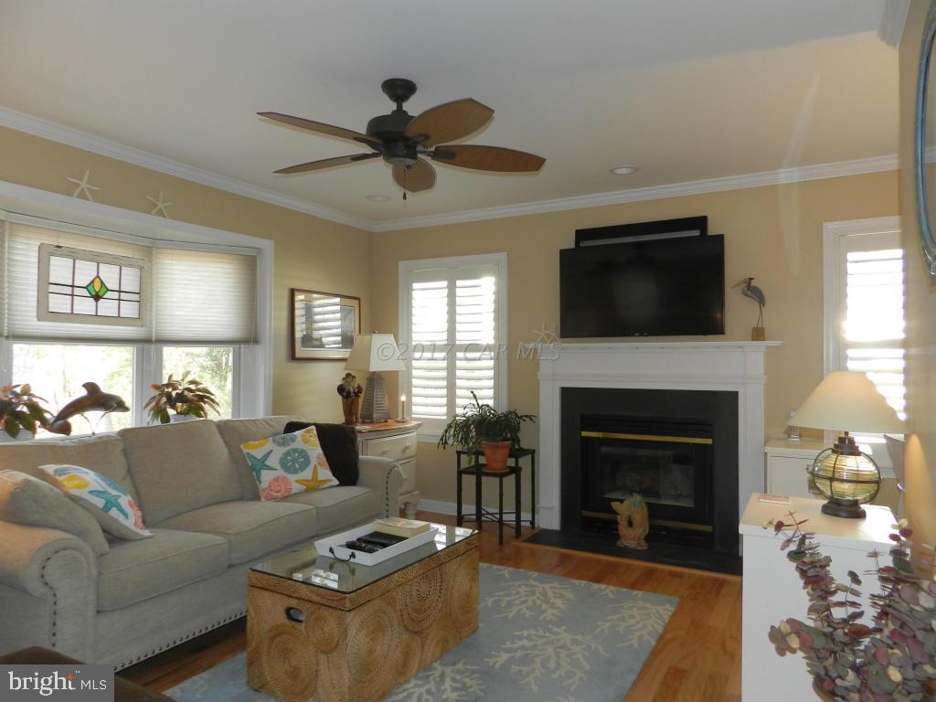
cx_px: 468
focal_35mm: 23
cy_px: 351
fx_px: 622
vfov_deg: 58.9
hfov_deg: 73.9
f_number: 3.4
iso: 200
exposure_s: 1/30
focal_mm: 4
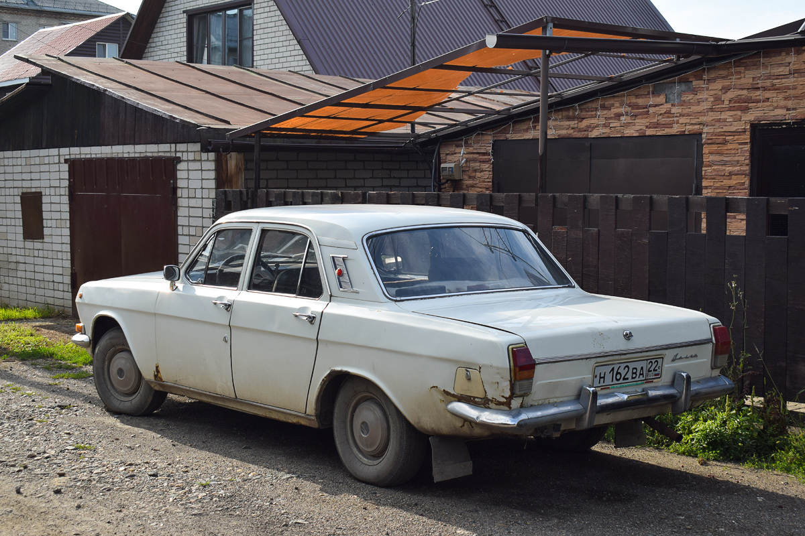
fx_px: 1207
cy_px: 268
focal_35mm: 54
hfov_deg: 36.9
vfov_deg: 25.1
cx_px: 402
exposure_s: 1/500
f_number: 6.3
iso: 200
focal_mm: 36
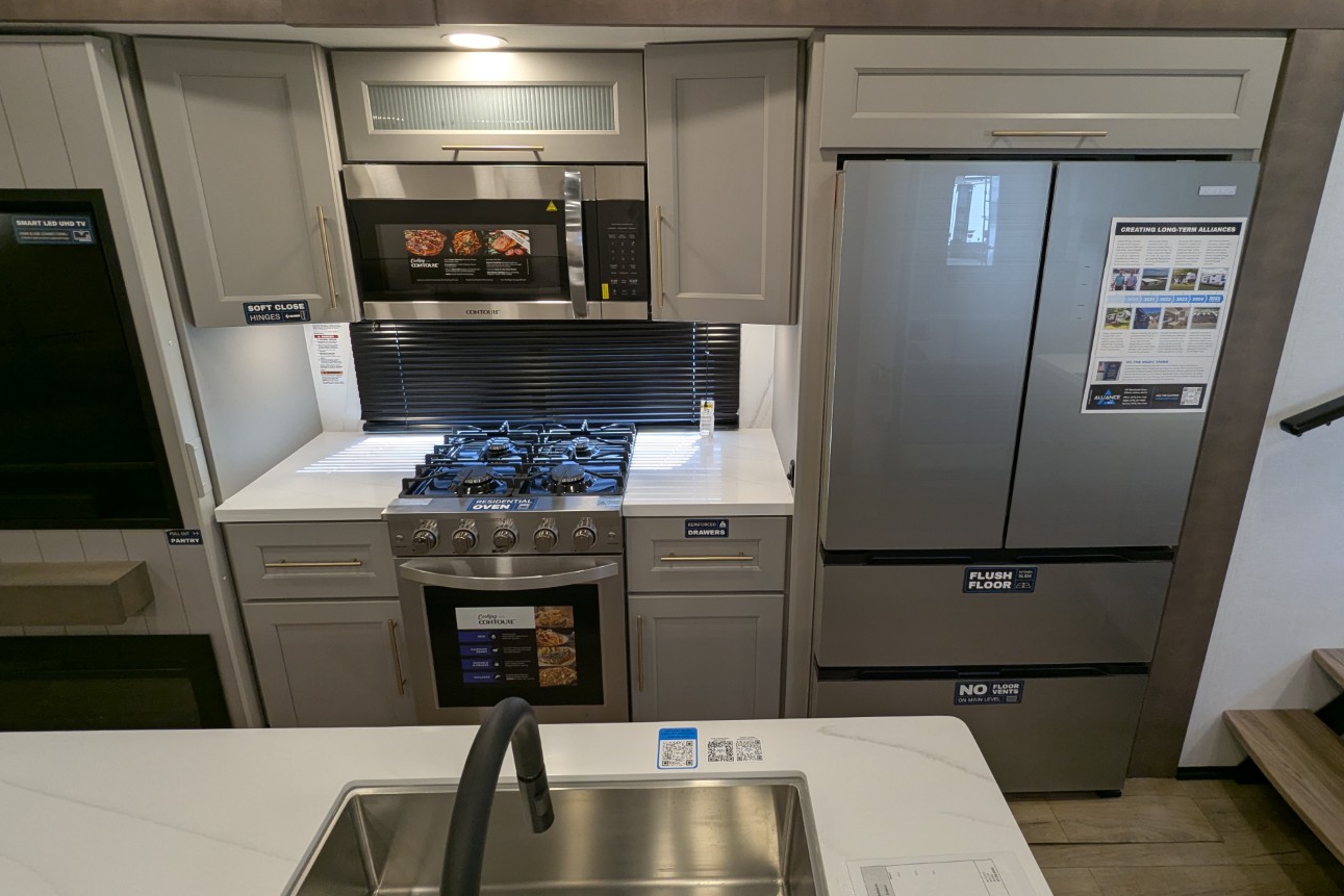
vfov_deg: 67.1
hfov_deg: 89.9
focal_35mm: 18
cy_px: 385
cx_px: 713
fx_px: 672
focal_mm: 2.35
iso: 66
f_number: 2.2
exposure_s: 1/45.3
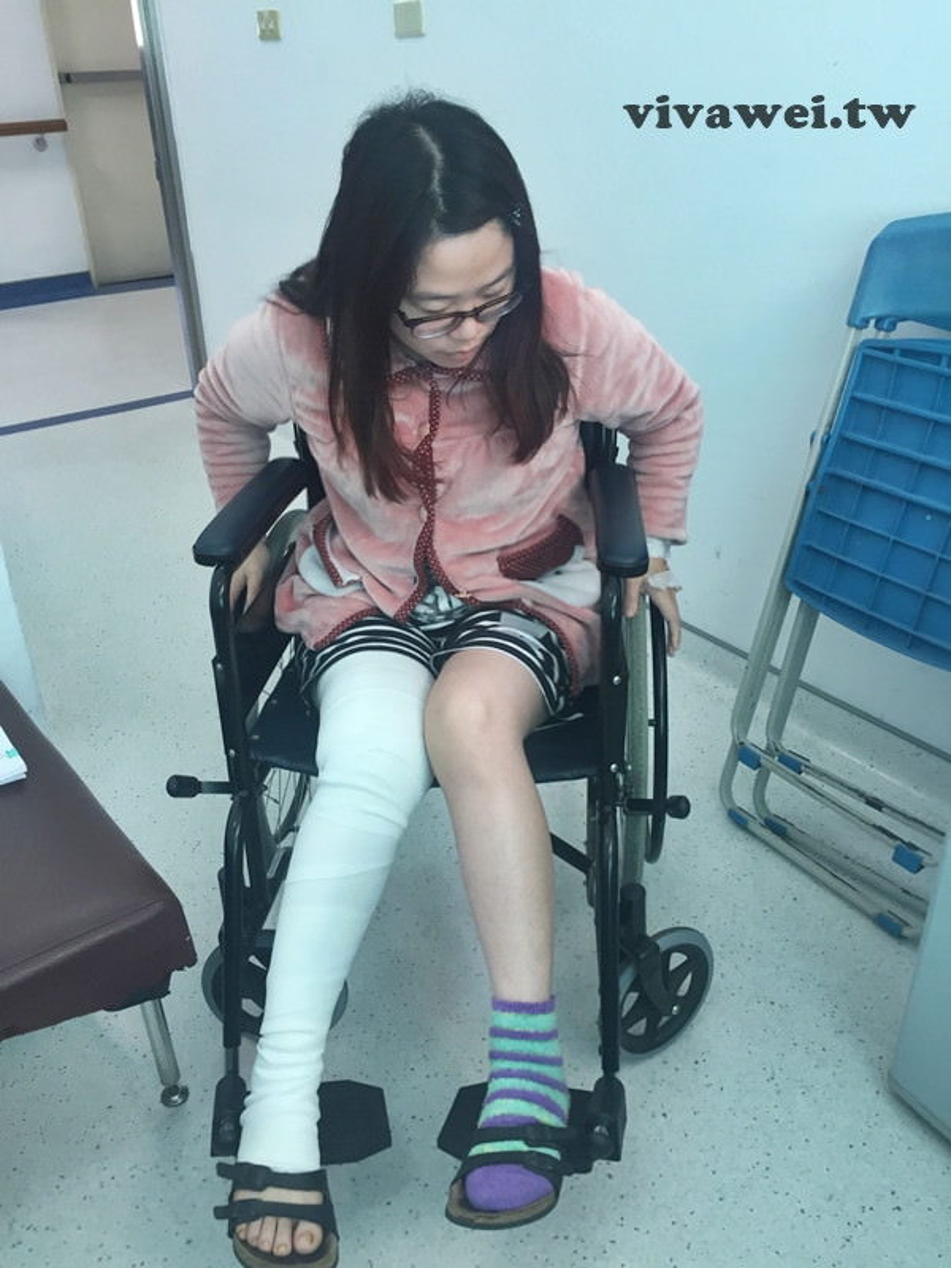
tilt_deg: -28.0
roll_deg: +2.2
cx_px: 476
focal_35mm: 29
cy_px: 634
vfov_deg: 61.7
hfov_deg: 48.2
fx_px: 1062
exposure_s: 1/30
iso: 32
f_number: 2.2
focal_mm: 4.15
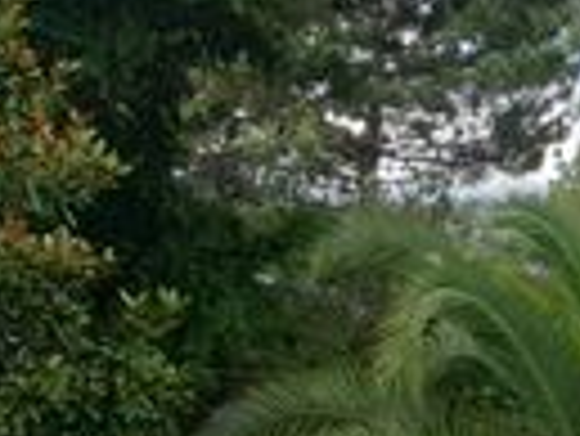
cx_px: 1106
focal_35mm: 121
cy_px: 679
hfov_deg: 14.1
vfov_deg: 11.7
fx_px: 2029
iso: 50
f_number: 2.4
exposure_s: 1/720
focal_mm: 4.3
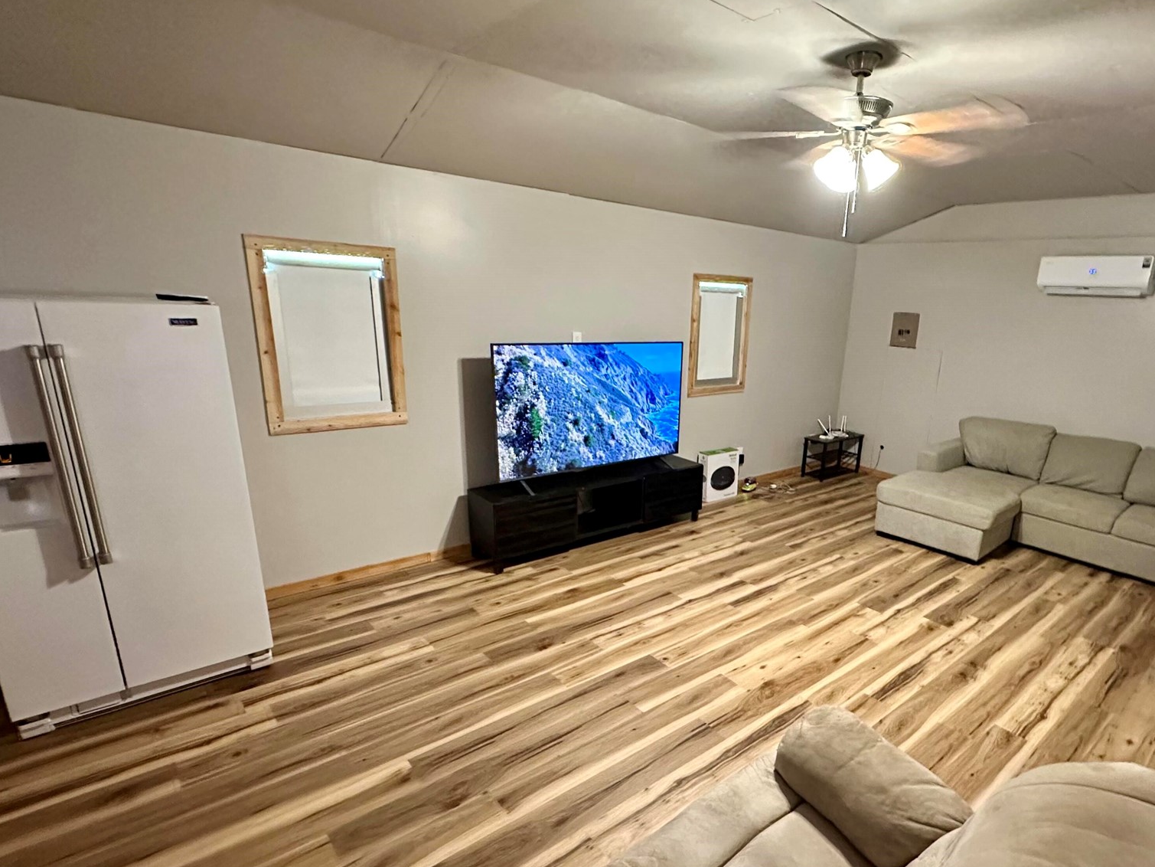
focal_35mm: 19
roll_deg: -3.2
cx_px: 697
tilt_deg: -16.5
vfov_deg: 68.5
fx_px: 634
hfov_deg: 83.5
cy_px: 483
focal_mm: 2.22
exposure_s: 1/60
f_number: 2.2
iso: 1000
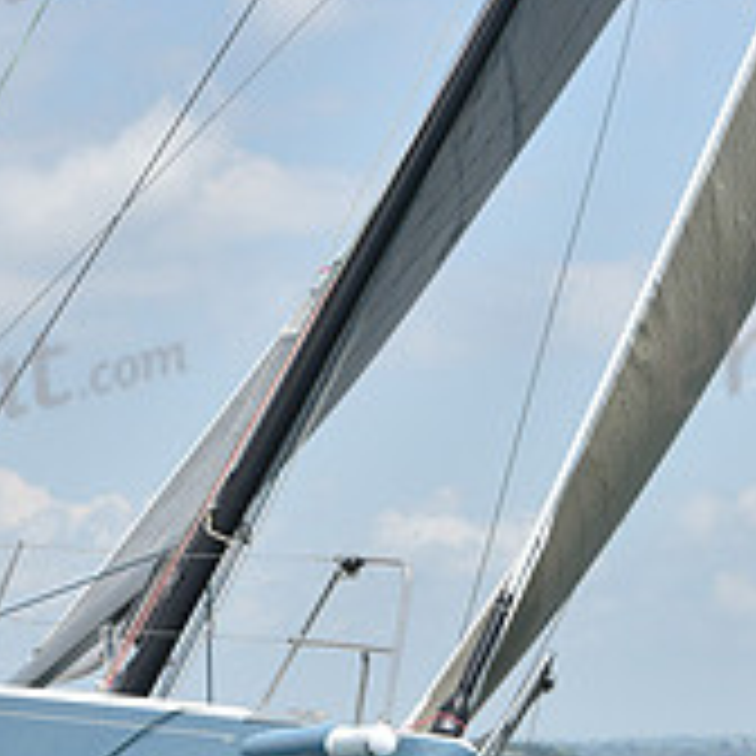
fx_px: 7116
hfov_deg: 6.1
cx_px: 423
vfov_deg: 6.1
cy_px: 592
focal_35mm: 288
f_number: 7.1
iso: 250
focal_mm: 98
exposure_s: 1/1250
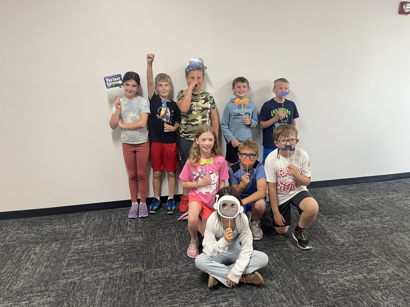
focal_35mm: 26
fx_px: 308
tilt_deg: -15.4
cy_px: 154
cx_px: 205
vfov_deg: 53.1
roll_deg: +0.0
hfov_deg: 67.3
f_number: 1.6
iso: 100
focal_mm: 5.1
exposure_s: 1/60
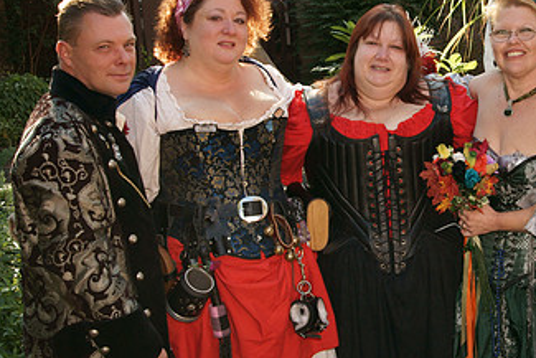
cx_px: 393
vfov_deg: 18.2
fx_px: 1117
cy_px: 164
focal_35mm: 75
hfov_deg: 26.7
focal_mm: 28
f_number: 7.1
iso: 400
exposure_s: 1/160
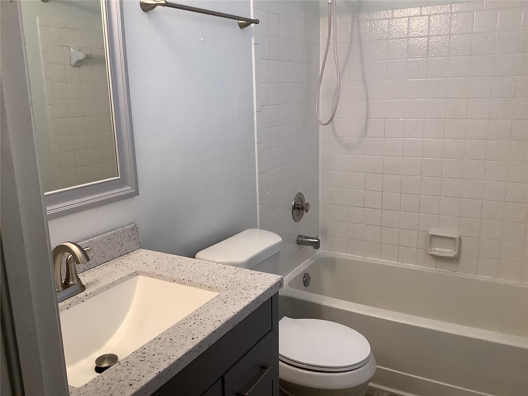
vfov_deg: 45.4
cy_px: 198
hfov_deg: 58.4
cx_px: 264
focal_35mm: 31
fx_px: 473
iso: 100
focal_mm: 3.3
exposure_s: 1/60
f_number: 2.4
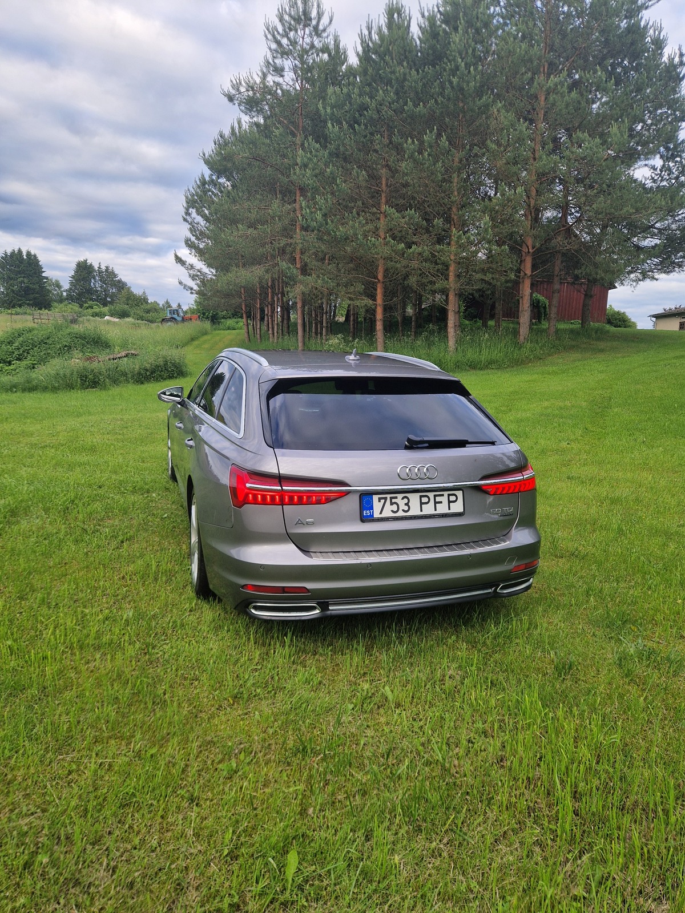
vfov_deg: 73.9
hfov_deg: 58.9
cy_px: 456
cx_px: 342
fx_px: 607
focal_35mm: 23
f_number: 1.8
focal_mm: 5.4
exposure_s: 1/188
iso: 50
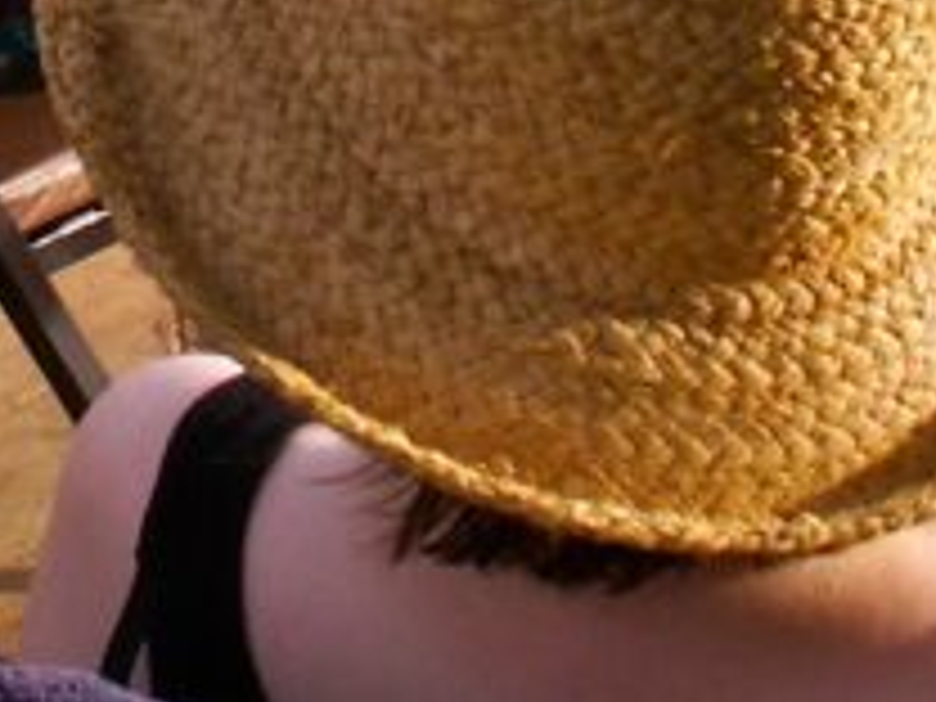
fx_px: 4651
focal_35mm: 172
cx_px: 238
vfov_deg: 8.3
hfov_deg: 11.5
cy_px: -652
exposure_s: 1/60
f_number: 8
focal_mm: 5.86
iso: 50
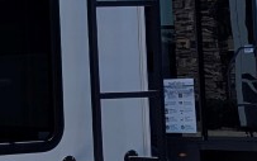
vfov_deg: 7.5
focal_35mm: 175
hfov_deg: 10.4
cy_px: 67
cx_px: -358
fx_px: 1226
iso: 42
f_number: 1.85
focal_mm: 6.81
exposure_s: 1/1529
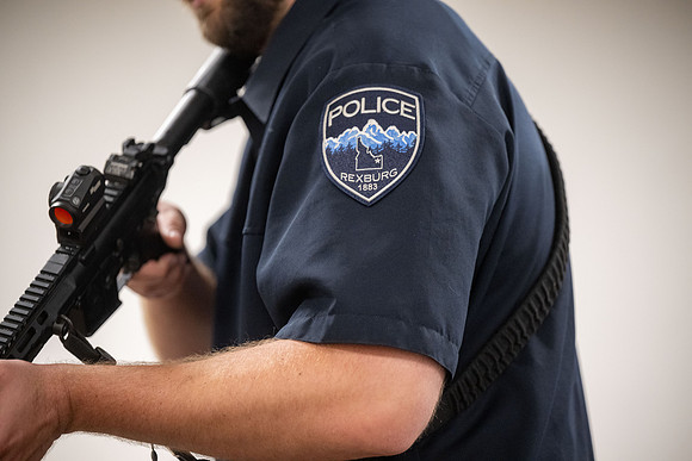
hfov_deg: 13.2
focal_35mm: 155
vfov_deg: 8.9
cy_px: 230
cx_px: 346
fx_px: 2980
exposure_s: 1/400
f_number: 2.8
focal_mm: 155
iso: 3200
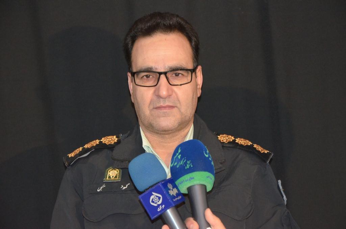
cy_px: 114
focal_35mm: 135
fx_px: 1295
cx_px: 173
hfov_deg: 15.2
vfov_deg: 10.1
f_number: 7.1
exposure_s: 1/60
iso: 3200
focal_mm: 90
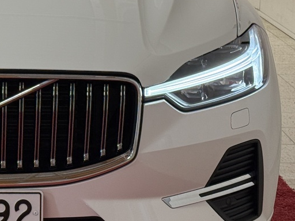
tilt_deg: -9.8
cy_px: 35
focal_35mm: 135
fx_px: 1150
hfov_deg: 14.2
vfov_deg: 10.9
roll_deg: -0.5
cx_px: -43
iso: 64
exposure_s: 1/117
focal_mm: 6.76
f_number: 1.78
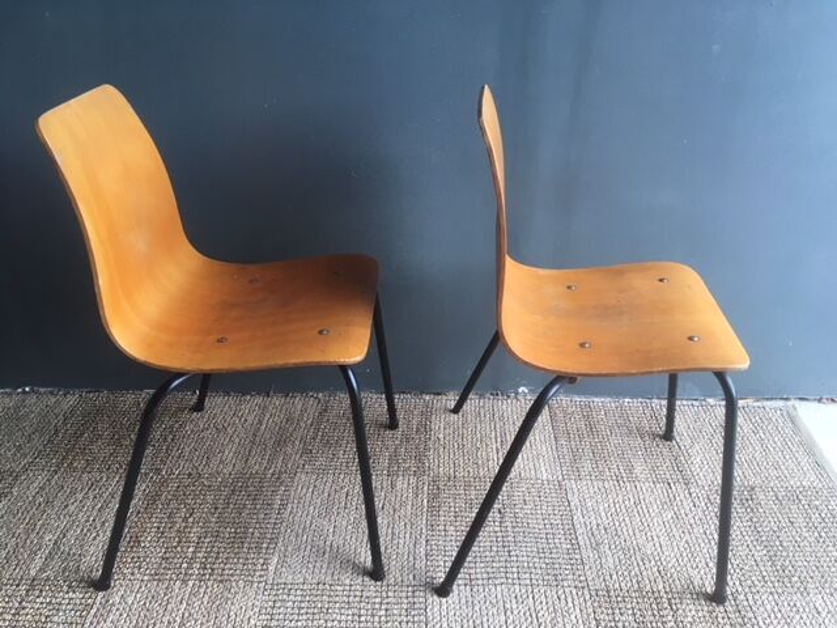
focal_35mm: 29
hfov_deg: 61.7
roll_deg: -0.9
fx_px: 701
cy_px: 314
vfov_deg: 48.2
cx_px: 418
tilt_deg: -29.3
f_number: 2.2
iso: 40
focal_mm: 4.15
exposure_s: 1/33
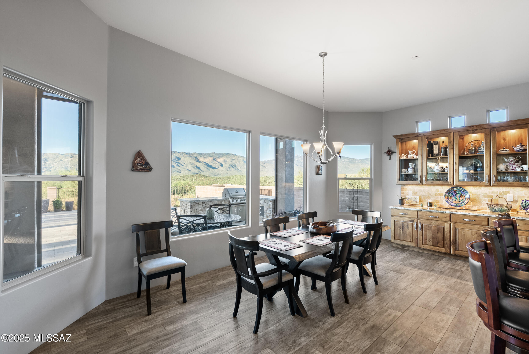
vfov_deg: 73.8
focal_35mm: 16
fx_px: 235
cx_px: 264
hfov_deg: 96.7
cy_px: 177
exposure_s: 1/1.25
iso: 200
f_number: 8
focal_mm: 16
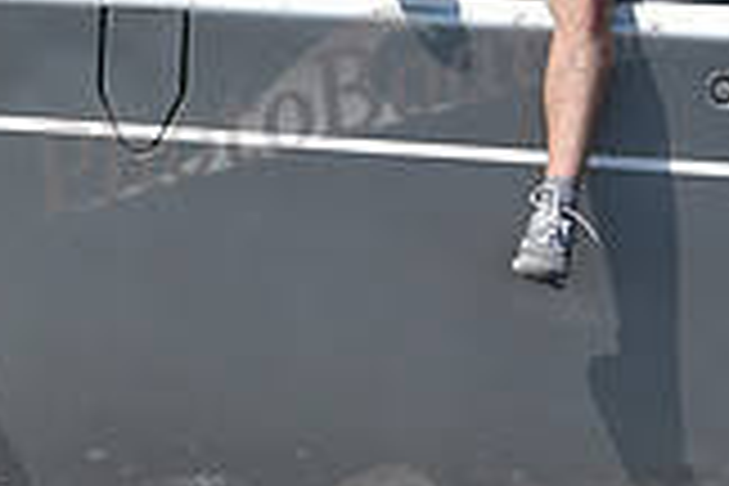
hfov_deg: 6.0
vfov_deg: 4.0
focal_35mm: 340
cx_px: -198
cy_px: -70
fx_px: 6884
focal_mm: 95
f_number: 10
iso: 320
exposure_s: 1/1250
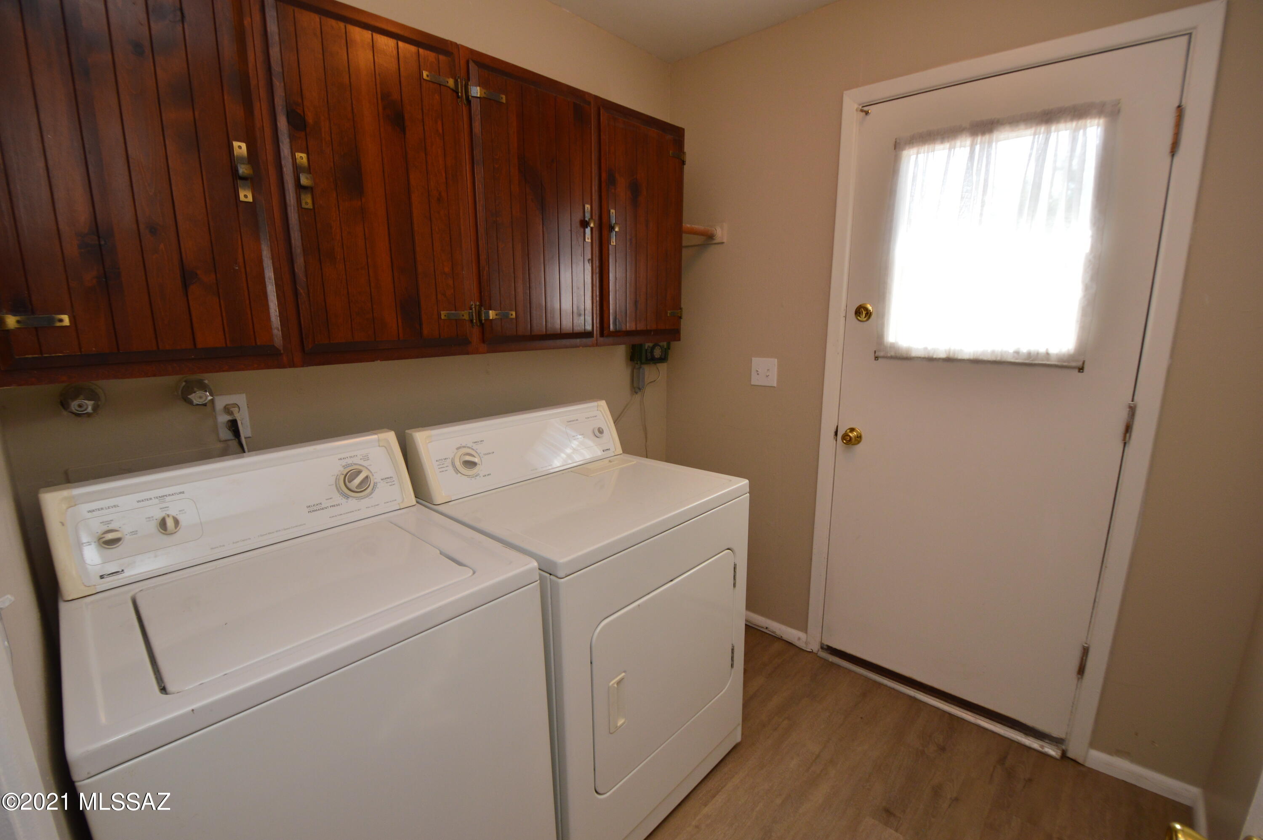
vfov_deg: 77.2
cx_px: 632
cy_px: 420
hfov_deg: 100.4
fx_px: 526
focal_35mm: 15
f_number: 5
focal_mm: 10
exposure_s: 1/100
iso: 280
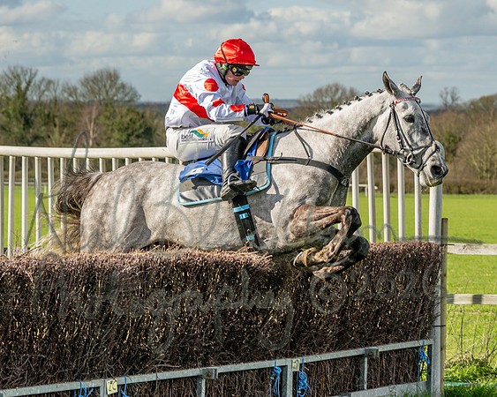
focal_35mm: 165
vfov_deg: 9.4
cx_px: 260
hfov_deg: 11.7
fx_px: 2423
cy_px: 151
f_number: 4
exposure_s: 1/1600
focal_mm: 76
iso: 200
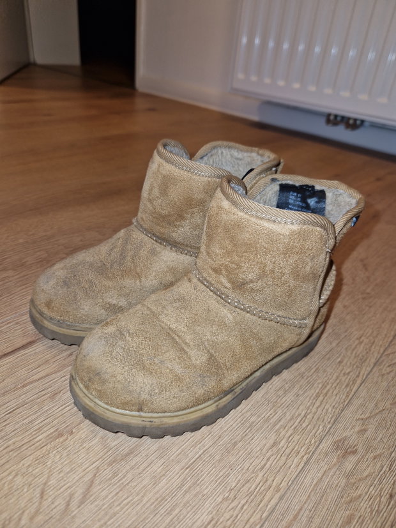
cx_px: 198
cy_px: 264
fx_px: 351
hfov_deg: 58.9
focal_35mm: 23
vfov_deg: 73.9
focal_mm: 5.4
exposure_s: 1/100
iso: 160
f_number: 1.8
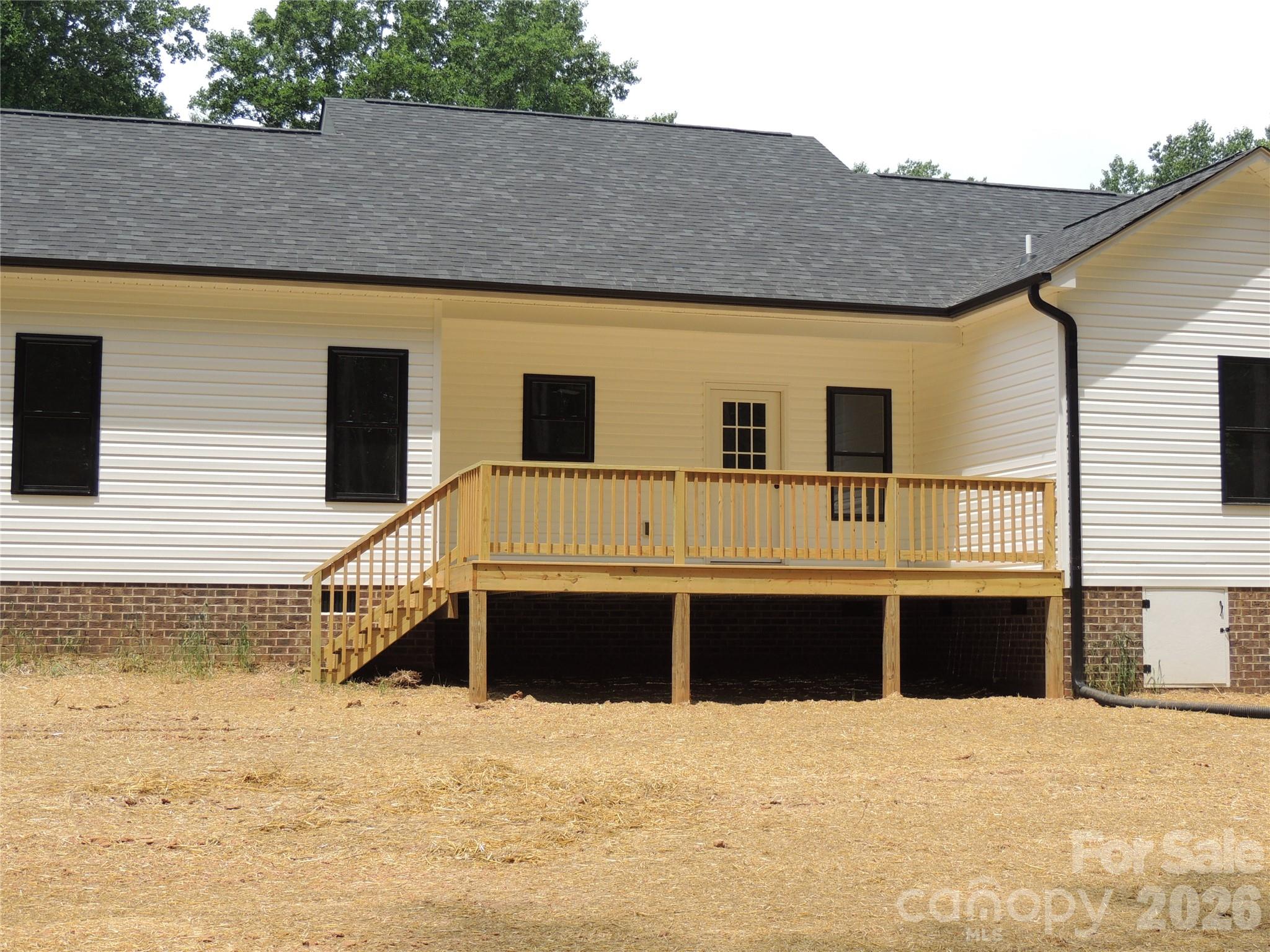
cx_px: 635
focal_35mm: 50
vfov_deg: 29.1
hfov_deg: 38.2
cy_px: 476
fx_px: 1834
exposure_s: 1/640
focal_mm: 8.9
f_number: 3.6
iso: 100
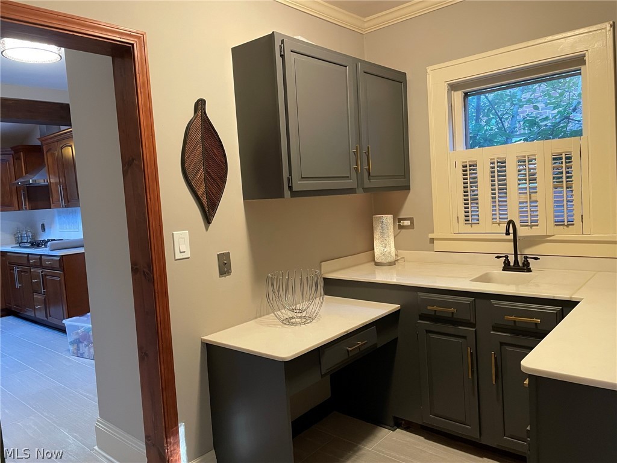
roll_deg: +4.3
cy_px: 232
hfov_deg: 67.3
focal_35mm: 26
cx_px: 308
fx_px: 463
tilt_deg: -3.7
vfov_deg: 53.1
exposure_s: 1/60
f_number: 1.6
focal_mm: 4.2
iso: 320
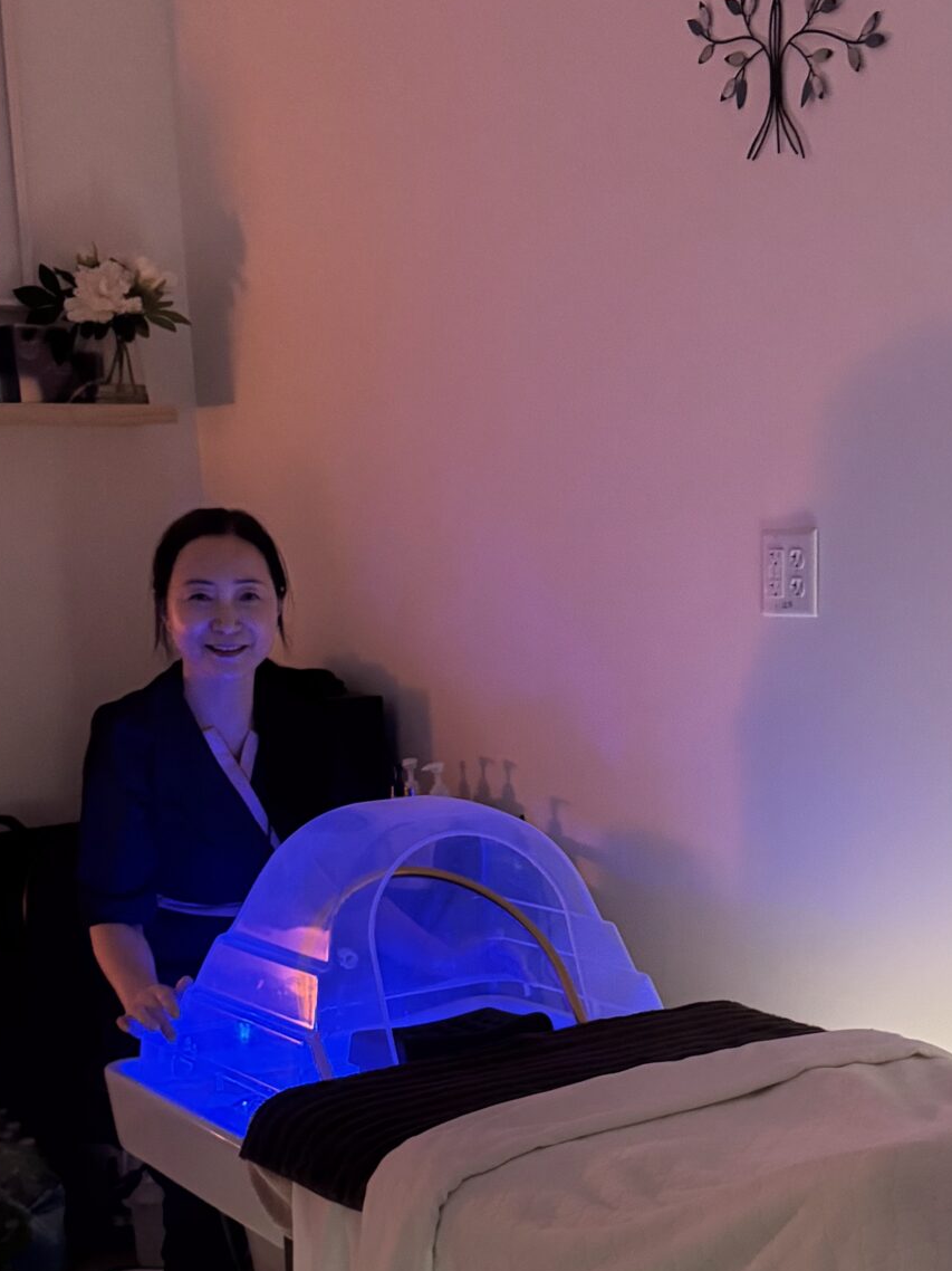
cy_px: 1045
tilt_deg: -14.8
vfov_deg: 34.3
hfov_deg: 26.9
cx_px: 608
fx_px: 1981
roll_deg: +1.5
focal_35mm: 54
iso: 800
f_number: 1.78
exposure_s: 1/30
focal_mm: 6.76
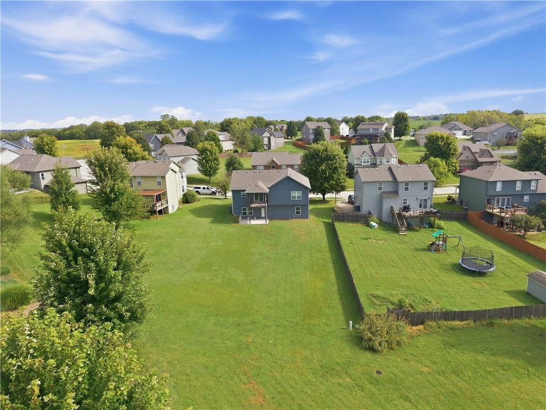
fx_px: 379
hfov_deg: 71.6
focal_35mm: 24
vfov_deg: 56.8
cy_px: 205
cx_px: 273
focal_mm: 8.7
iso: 100
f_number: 1.8
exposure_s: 1/2500
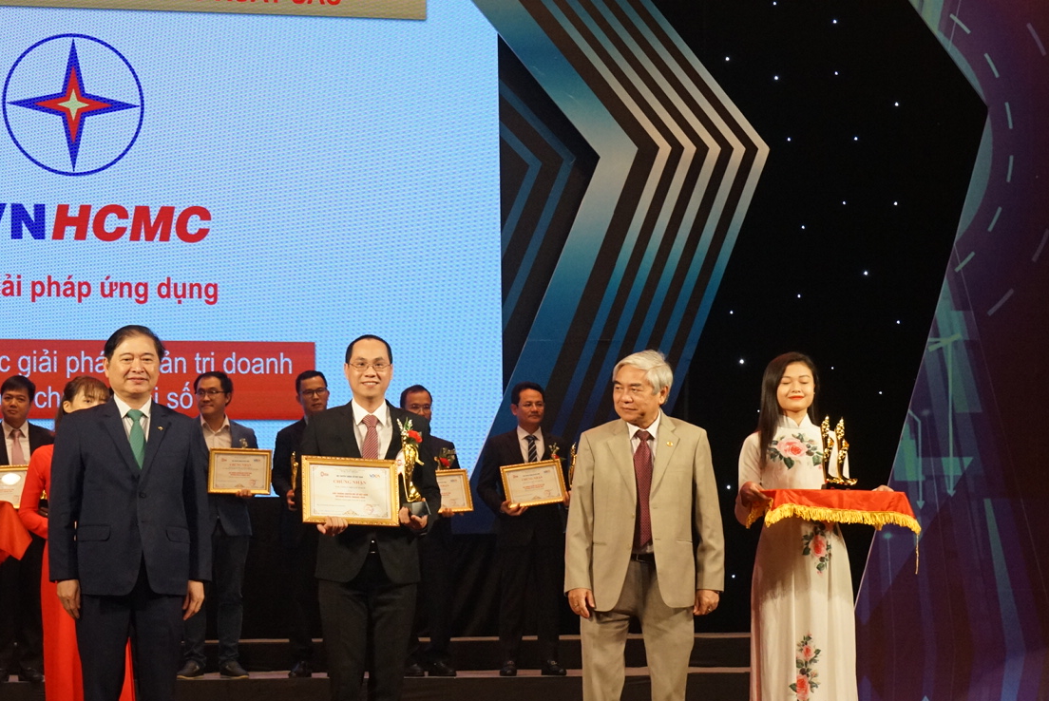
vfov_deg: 13.6
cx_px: 334
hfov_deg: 20.1
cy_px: 391
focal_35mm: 101
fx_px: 2945
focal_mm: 69
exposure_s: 1/160
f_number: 11
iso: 3200
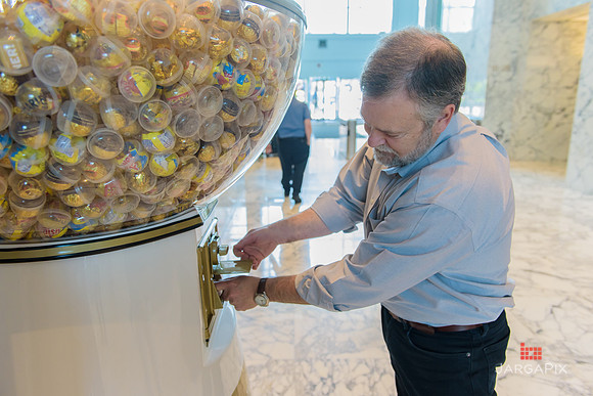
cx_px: 296
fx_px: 445
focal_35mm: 27
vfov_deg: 48.0
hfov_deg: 67.4
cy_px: 198
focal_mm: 27
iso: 1600
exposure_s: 1/125
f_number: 3.2
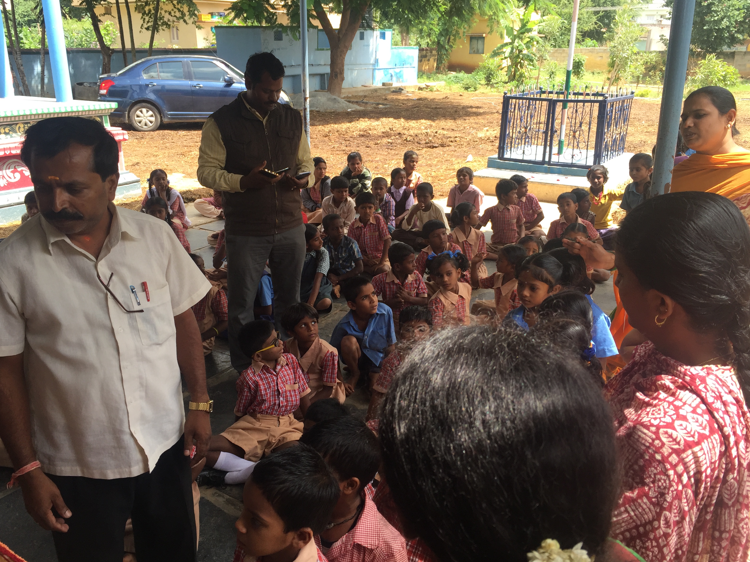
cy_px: 281
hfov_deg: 60.0
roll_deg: -0.2
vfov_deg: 46.8
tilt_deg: -18.0
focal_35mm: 30
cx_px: 368
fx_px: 650
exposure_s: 1/329
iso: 32
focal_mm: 4.15
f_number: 2.2
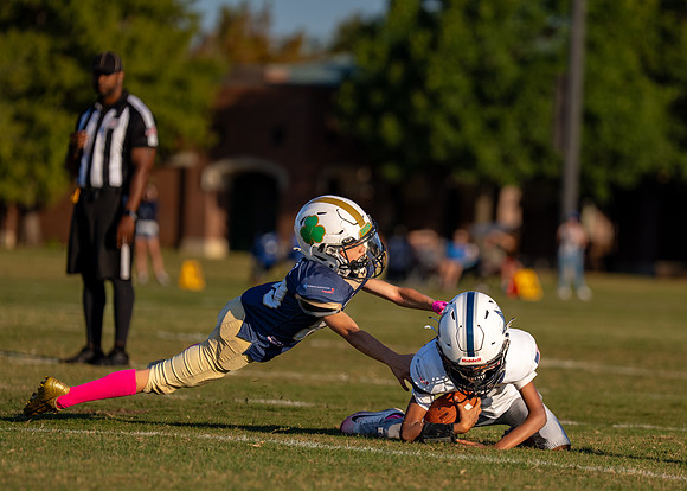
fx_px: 4961
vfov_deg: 5.7
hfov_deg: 7.9
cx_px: 437
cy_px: 264
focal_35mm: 254
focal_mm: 176
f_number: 2.8
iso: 200
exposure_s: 1/6400
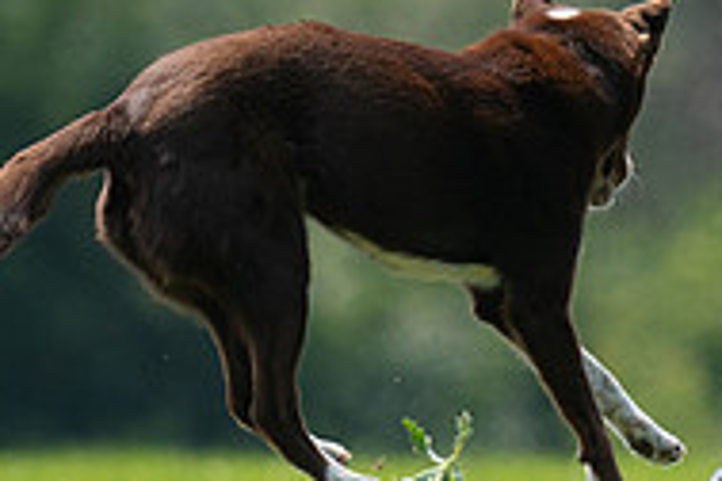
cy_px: -97
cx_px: 481
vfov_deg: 1.0
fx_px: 28216
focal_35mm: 1407
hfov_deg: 1.5
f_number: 6.3
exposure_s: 1/4000
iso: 1250
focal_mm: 459
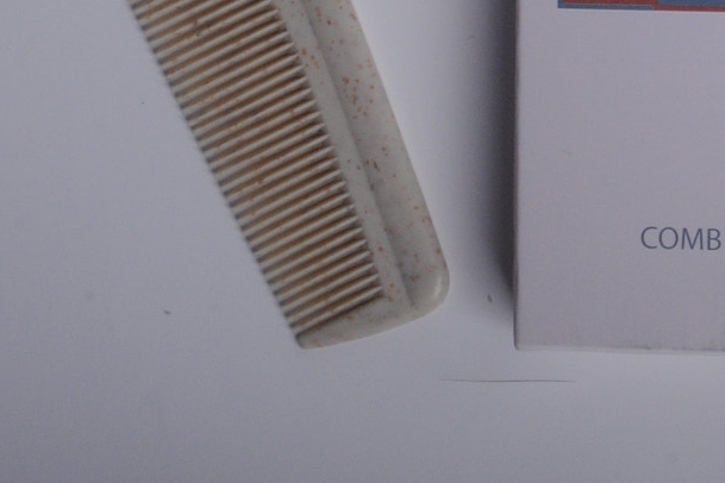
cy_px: -153
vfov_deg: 5.4
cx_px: 776
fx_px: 5075
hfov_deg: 8.1
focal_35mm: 252
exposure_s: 1/200
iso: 500
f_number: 22
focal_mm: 50
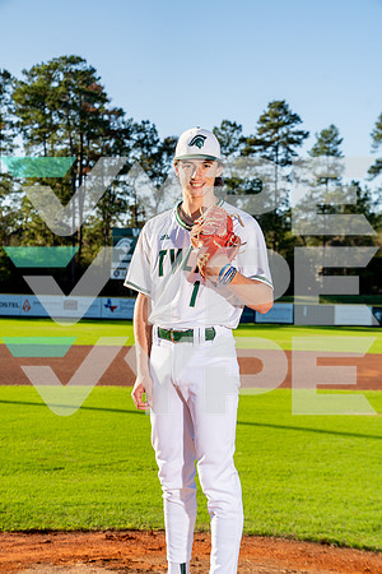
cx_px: 191
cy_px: 287
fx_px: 1114
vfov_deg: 28.8
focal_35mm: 70
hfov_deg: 19.5
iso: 100
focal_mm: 70
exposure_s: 1/250
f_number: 6.3
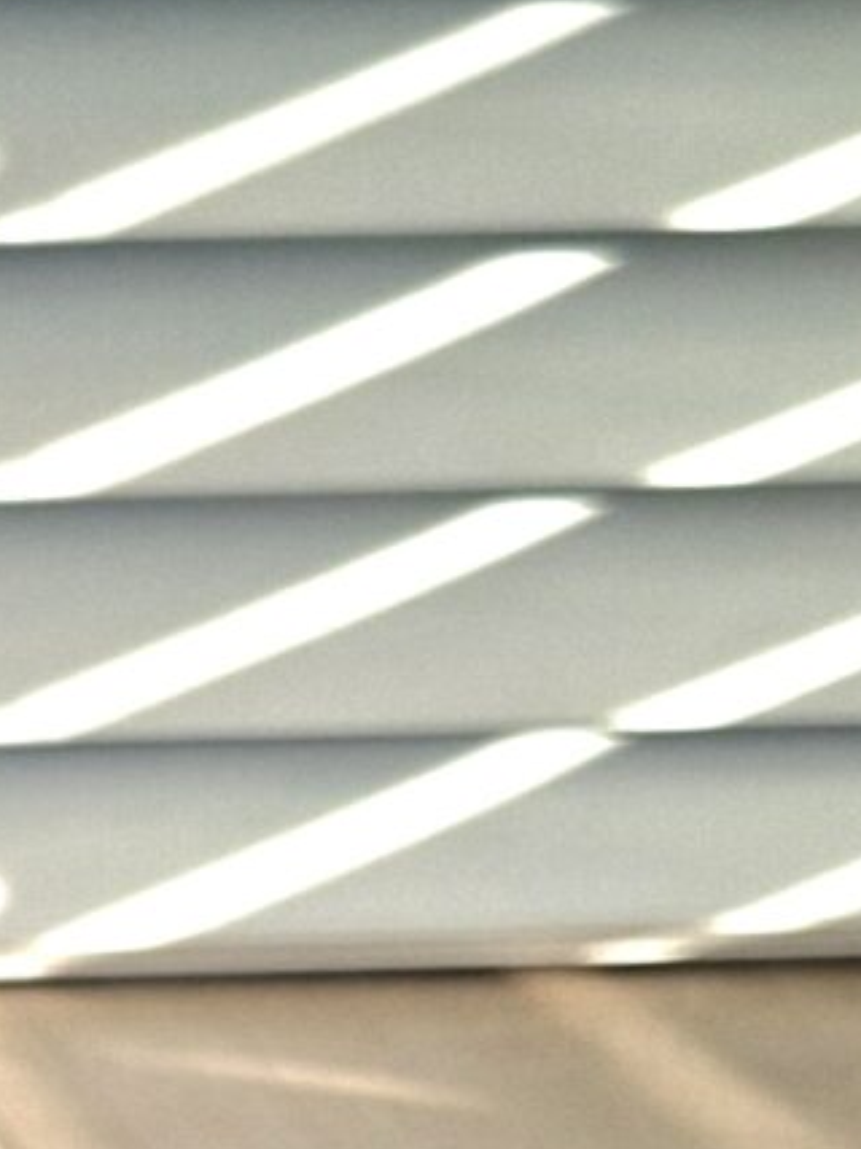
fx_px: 4579
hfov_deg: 10.0
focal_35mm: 138
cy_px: 1515
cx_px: -834
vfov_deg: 13.7
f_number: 1.8
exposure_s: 1/222
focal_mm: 5.54
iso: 50
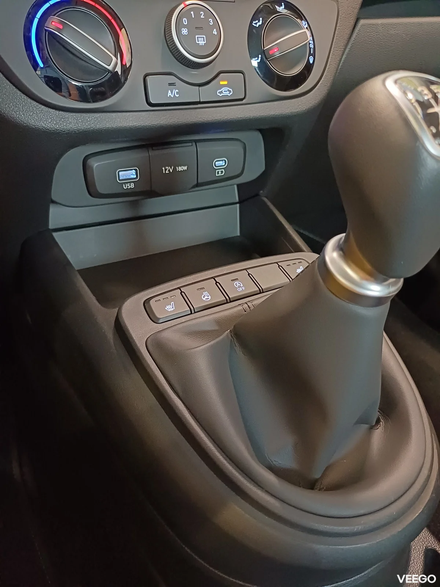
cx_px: 220
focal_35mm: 25
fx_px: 424
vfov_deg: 69.4
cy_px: 294
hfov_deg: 54.9
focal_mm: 4.65
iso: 1600
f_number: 1.8
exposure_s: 1/20
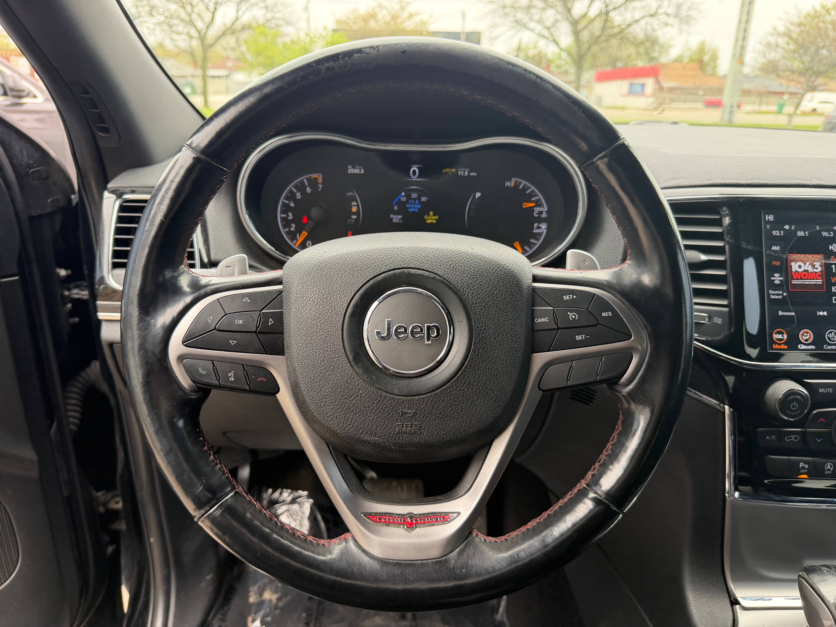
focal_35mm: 24
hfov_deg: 71.6
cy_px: 314
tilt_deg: -21.2
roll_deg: -0.3
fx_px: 580
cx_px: 418
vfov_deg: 56.8
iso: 200
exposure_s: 1/237
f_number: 1.78
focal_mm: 6.76
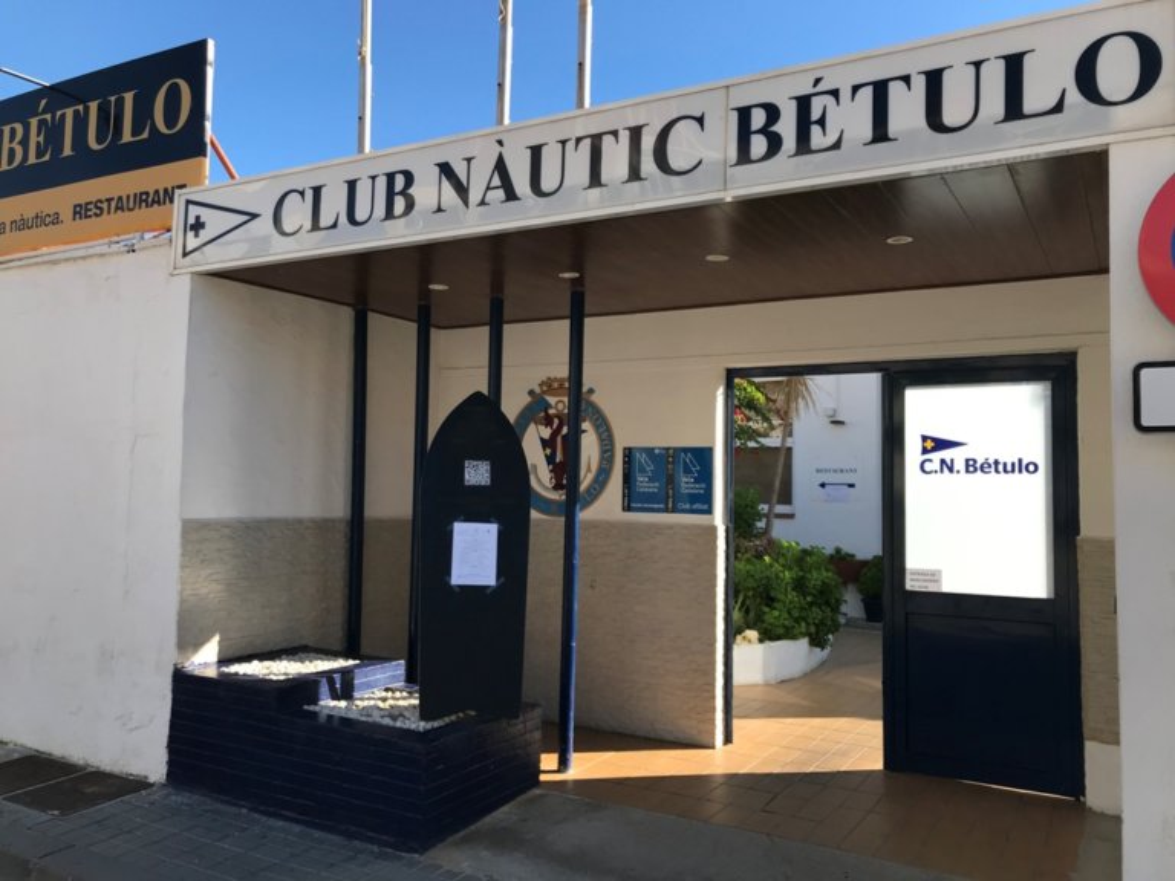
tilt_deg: +2.5
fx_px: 950
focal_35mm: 28
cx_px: 588
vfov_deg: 49.7
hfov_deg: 63.4
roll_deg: -1.5
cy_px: 440
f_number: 1.8
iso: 20
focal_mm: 3.99
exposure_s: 1/1030
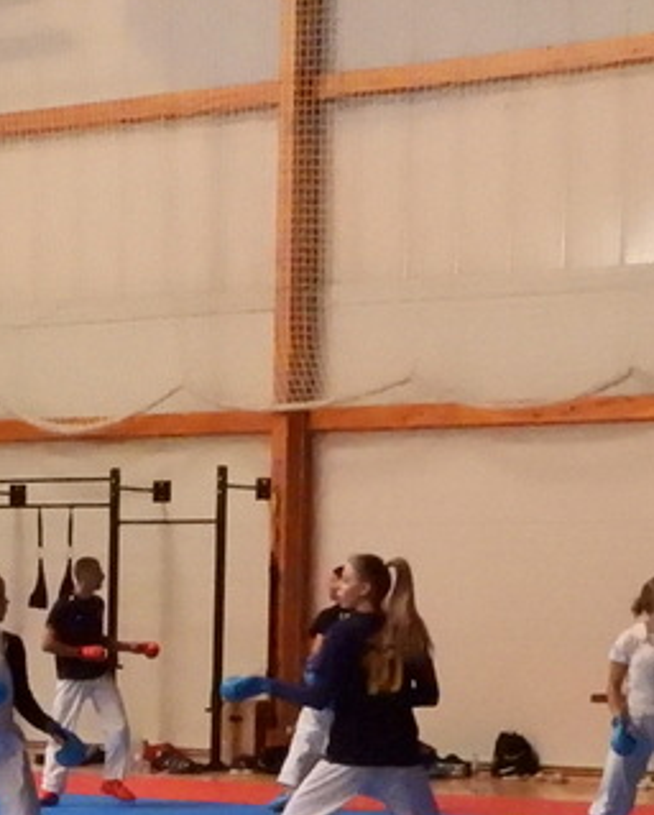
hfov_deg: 13.6
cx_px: -128
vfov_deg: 16.8
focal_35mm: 110
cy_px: 933
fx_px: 2656
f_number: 5.6
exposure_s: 1/320
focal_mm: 5.4
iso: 3200
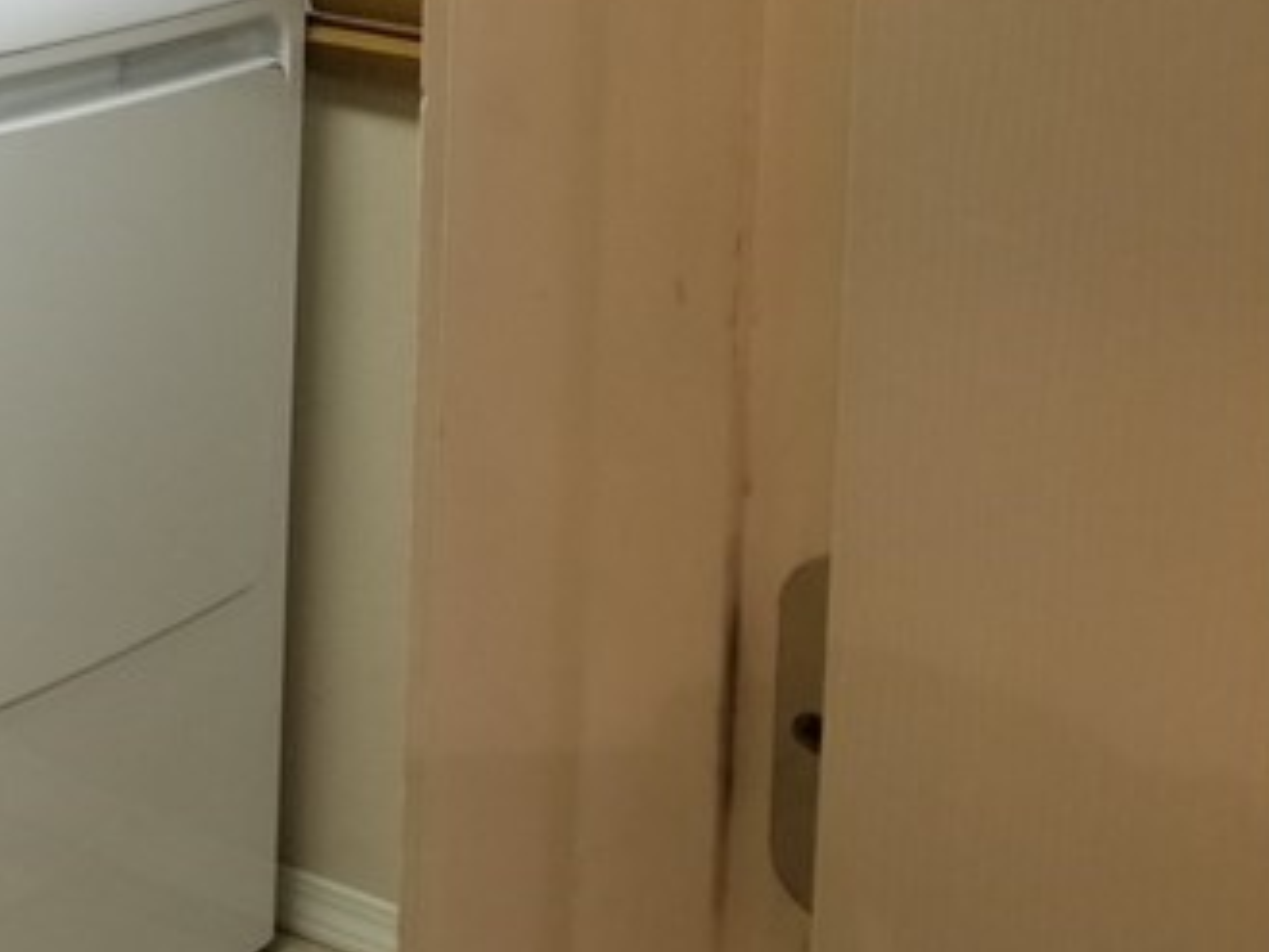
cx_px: -687
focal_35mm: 81
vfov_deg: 17.2
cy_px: -243
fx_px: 2970
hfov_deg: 20.3
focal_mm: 4.3
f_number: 1.7
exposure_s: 1/30
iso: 200
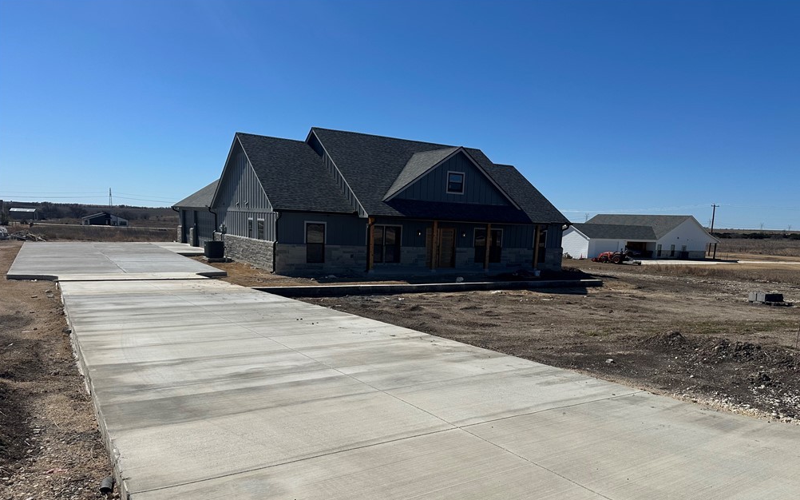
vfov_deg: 47.3
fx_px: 567
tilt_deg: -8.3
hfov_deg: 70.4
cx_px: 404
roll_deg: -2.9
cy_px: 301
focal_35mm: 26
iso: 80
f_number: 1.78
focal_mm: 6.86
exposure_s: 1/10753
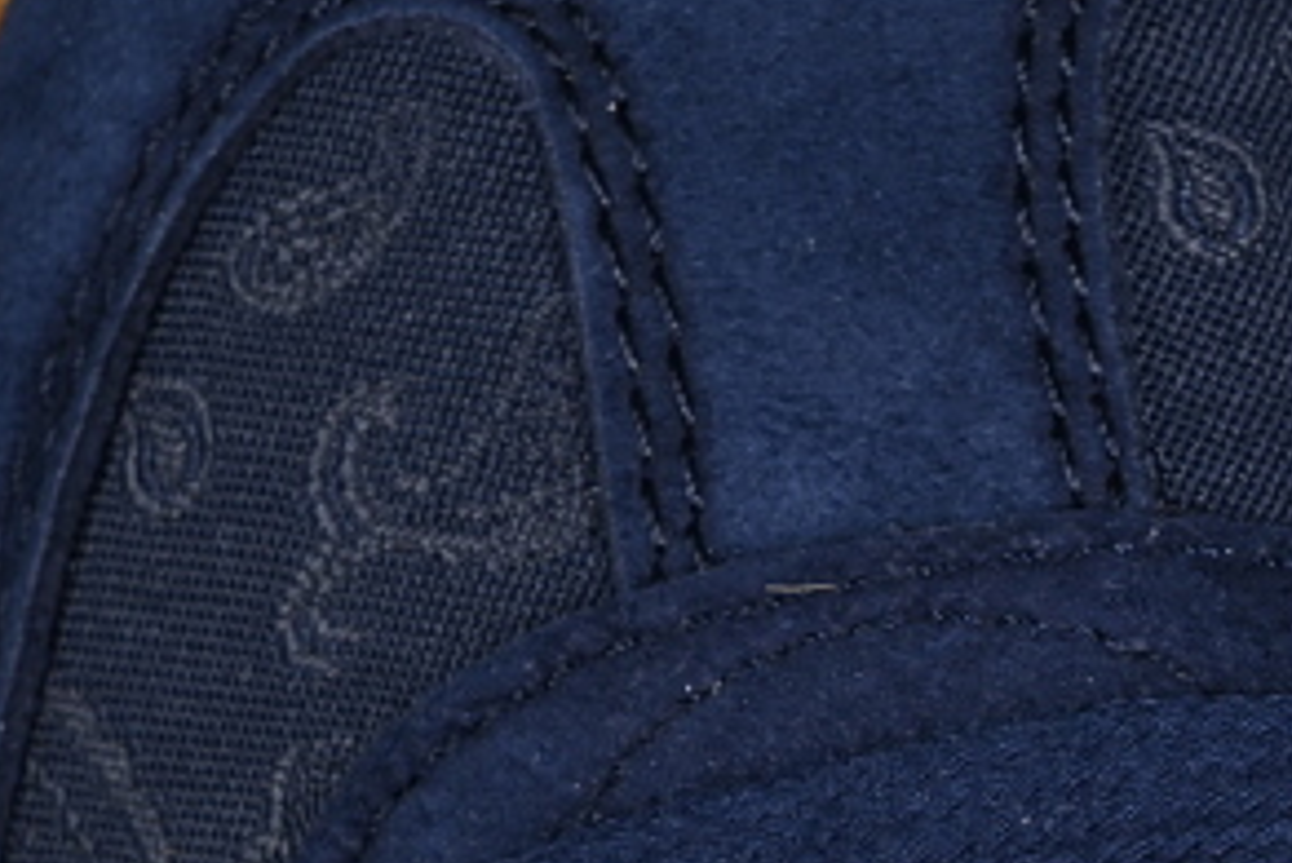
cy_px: 819
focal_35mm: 277
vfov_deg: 5.0
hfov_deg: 7.4
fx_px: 9946
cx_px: 819
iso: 160
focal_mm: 50
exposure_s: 1/60
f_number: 6.3
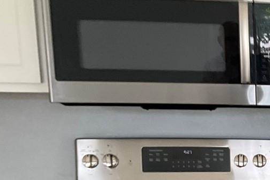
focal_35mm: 96
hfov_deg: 18.7
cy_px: 236
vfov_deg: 13.7
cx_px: 407
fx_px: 720
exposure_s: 1/60
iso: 50
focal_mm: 3
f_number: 1.8
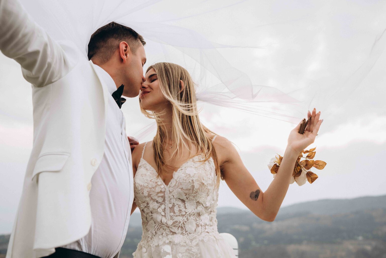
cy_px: 129
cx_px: 193
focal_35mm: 50
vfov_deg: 27.0
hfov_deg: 39.6
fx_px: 536
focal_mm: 50
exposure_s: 1/250
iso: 125
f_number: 3.5
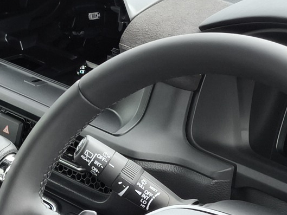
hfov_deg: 16.3
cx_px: 108
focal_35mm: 121
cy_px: 193
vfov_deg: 12.2
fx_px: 1003
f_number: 1.7
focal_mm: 4.71
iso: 63
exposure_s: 1/120
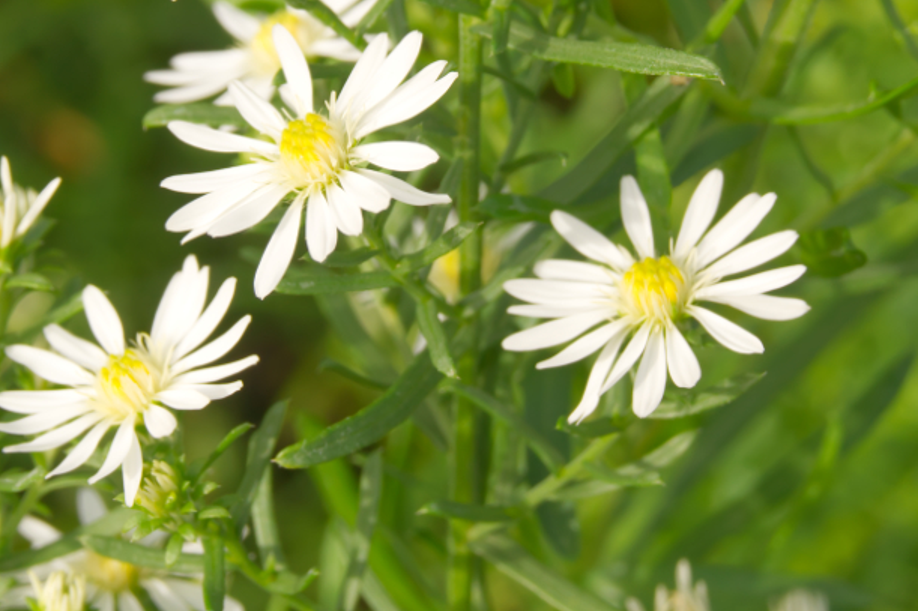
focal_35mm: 162
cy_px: 108
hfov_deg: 12.7
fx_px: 4129
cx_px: 433
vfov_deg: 8.5
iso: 160
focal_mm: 55
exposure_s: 1/100
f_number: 13
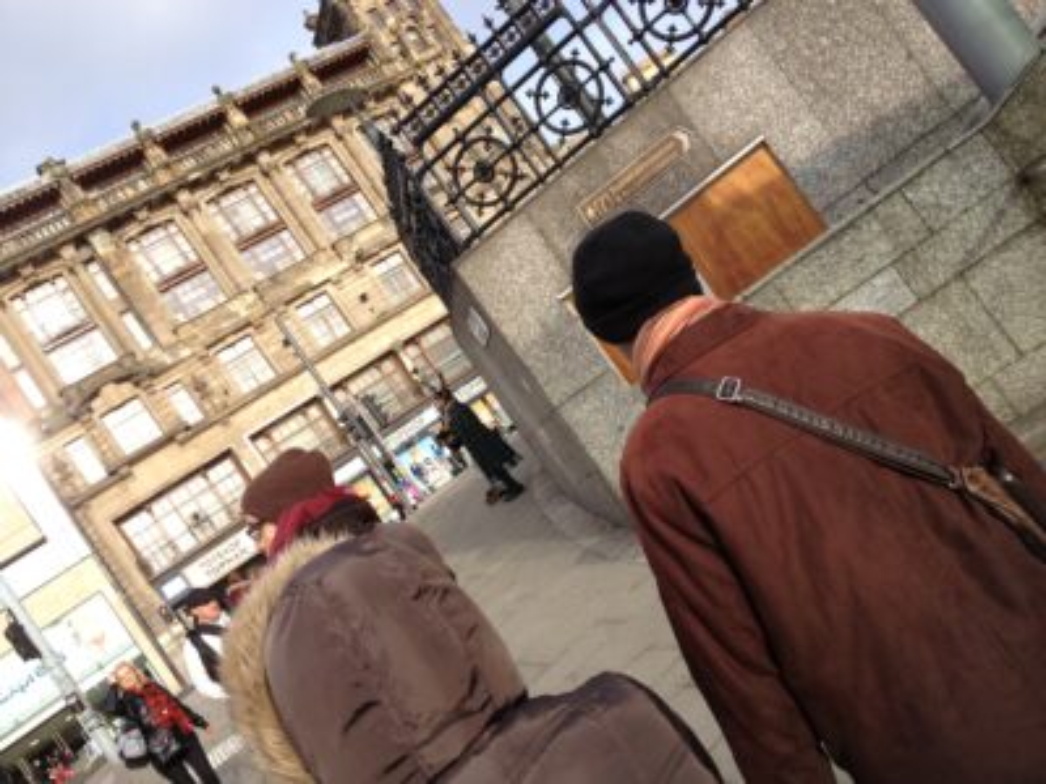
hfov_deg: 52.6
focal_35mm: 35
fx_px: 1058
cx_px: 523
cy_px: 392
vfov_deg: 40.7
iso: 50
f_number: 2.4
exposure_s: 1/767
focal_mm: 4.28
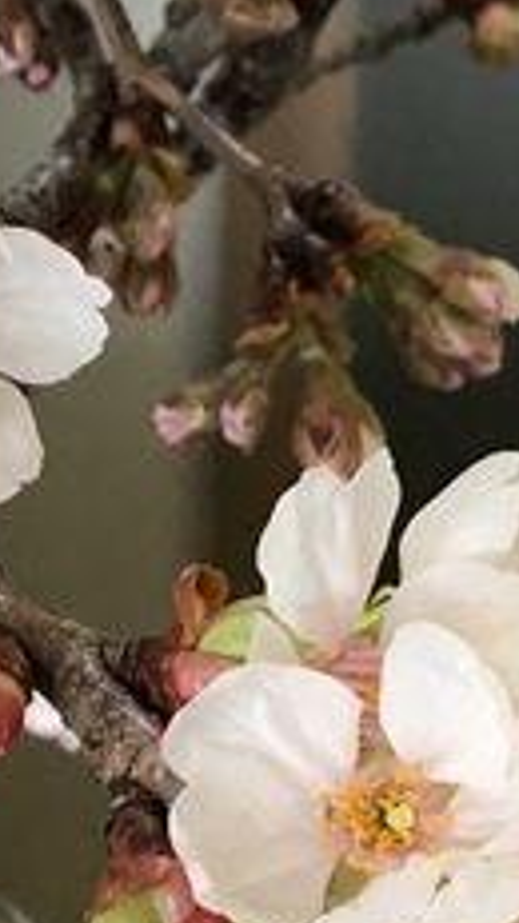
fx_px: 2910
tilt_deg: -20.8
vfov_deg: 17.8
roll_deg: -0.2
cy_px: 757
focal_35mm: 119
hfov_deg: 10.1
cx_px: -22
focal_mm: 3.3
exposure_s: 1/30
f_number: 2.4
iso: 64
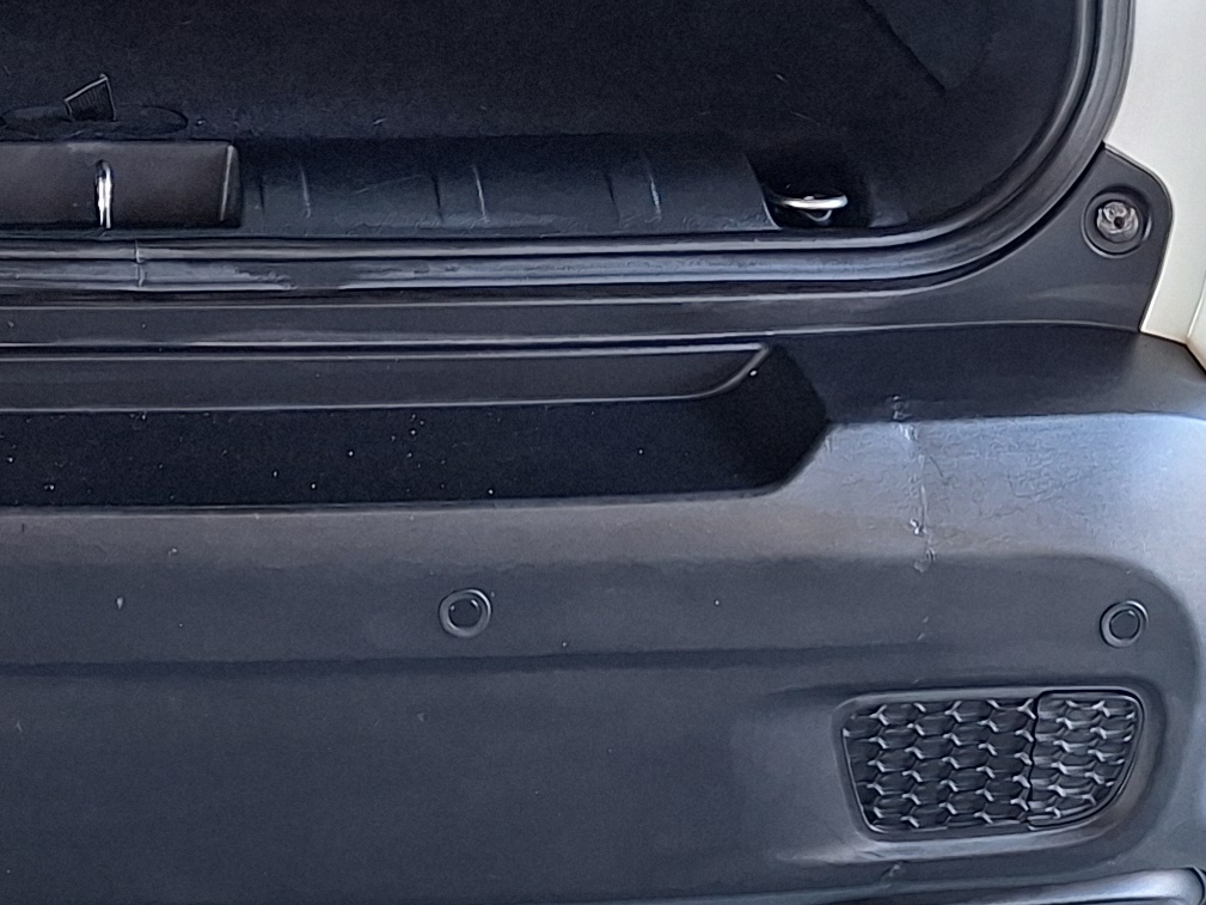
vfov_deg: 14.8
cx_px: -27
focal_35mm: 93
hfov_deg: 20.4
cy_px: -429
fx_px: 3240
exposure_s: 1/60
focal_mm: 5.54
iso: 64
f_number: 1.8
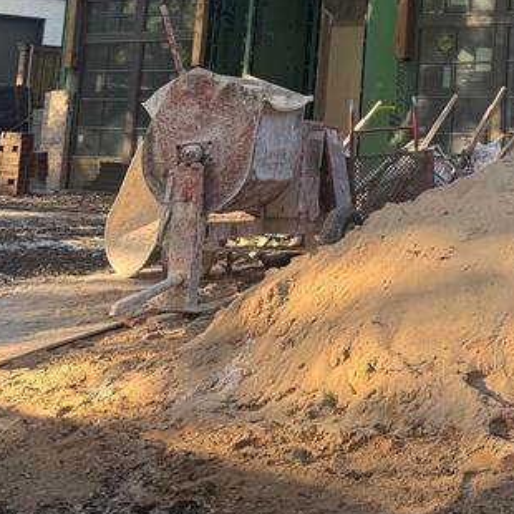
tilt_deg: +10.0
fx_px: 1176
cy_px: -86
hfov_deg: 22.7
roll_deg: -1.2
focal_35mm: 70
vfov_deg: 22.8
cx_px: 618
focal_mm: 6.76
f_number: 1.78
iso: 80
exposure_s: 1/407
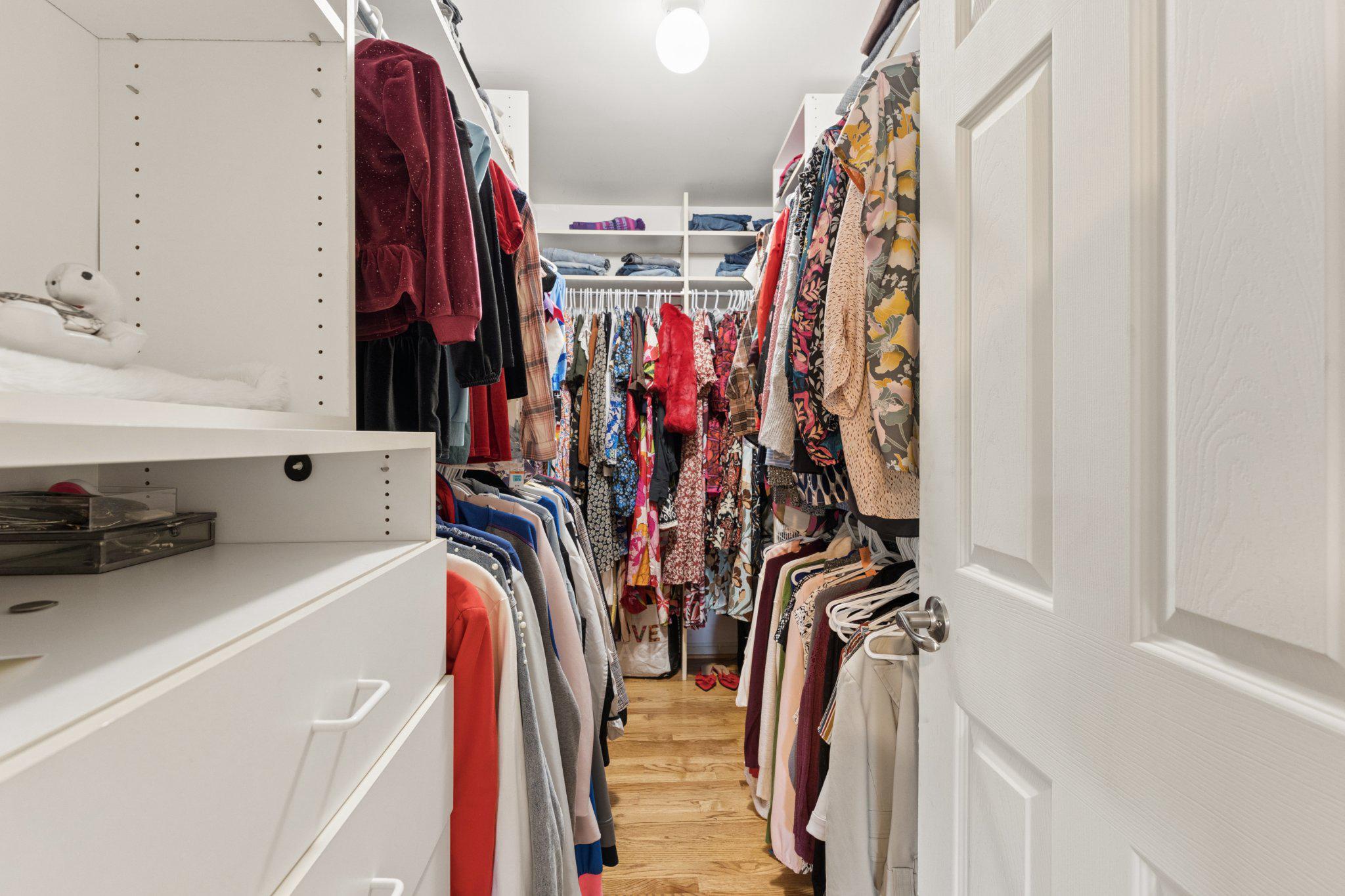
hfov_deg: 96.4
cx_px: 672
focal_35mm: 16
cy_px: 448
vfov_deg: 73.4
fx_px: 601
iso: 1250
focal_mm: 16.1
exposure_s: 1/5
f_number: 7.1
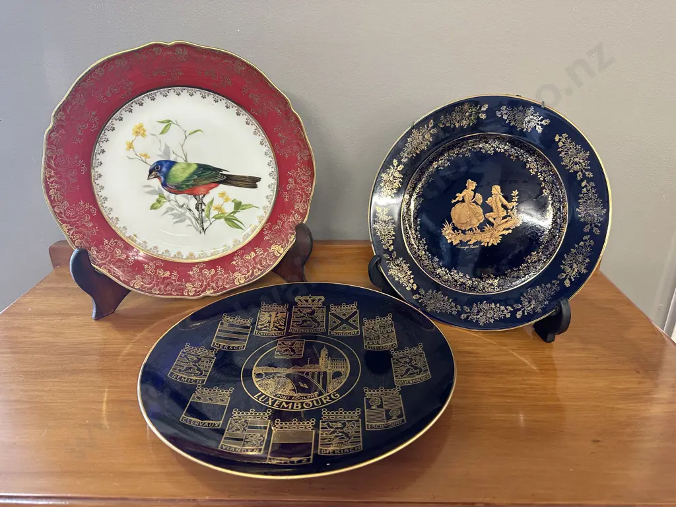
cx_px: 338
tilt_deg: -23.1
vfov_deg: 56.8
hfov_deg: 71.6
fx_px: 469
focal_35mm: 24
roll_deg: +0.4
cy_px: 254
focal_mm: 6.86
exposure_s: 1/50
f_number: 1.78
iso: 200
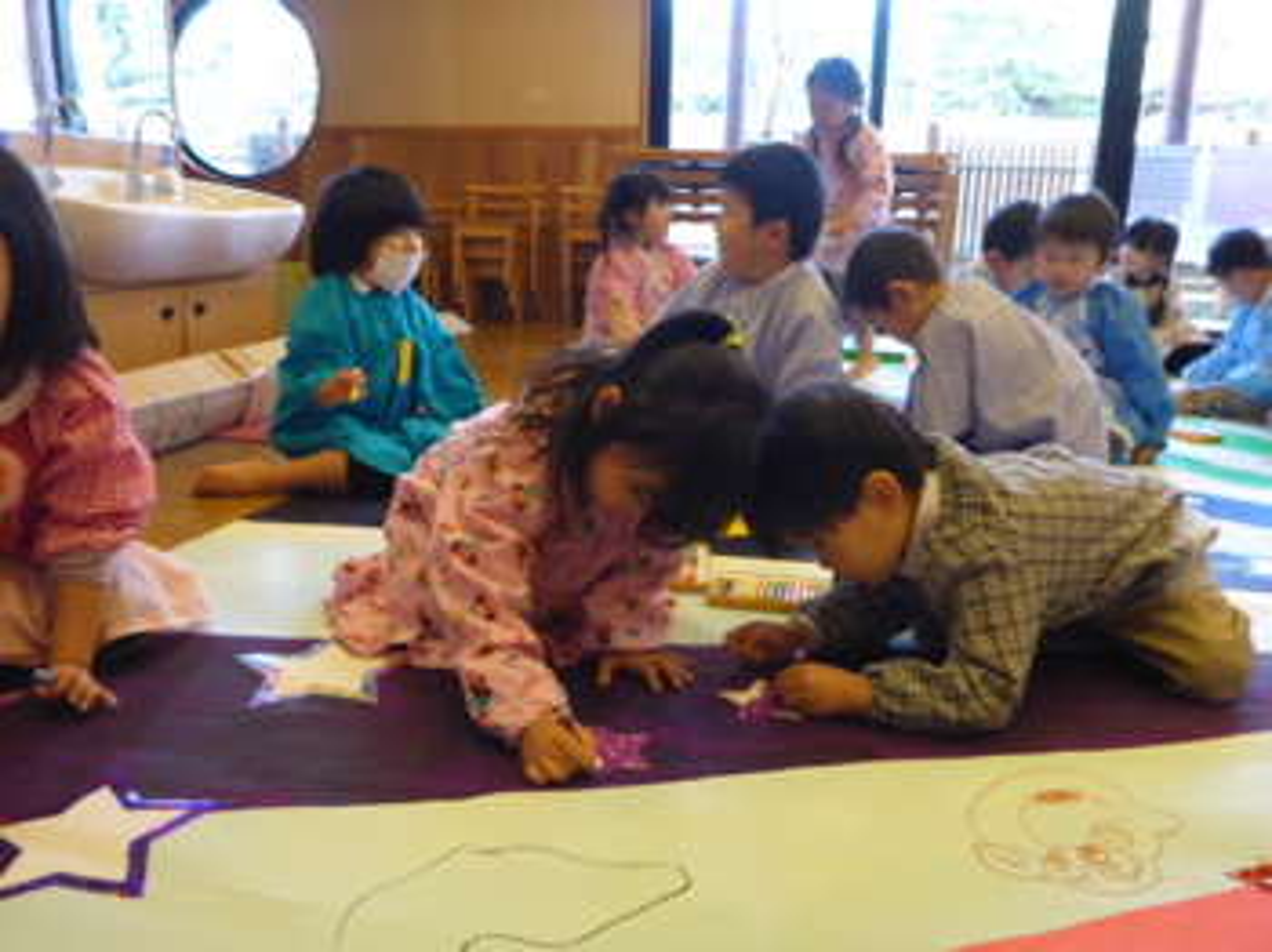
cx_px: 636
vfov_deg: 49.7
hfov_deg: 63.5
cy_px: 476
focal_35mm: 28
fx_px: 1028
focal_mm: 4.9
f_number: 3.3
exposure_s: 1/40
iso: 400
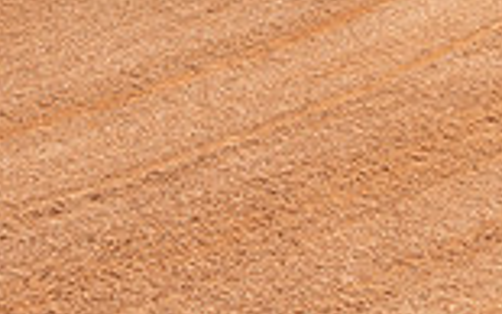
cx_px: 211
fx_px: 1820
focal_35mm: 133
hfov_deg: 15.7
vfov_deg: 9.0
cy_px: -398
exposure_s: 1/1000
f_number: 4.5
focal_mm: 45
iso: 400
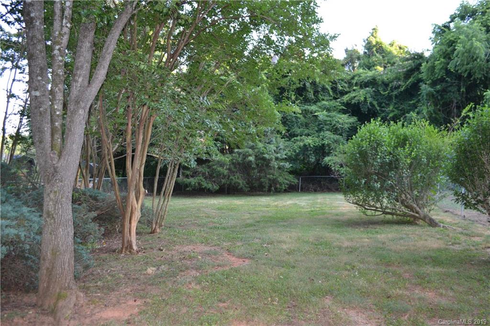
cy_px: 163
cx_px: 245
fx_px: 367
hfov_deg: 67.4
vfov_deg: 47.9
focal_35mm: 27
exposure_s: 1/100
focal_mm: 18
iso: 400
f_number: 4
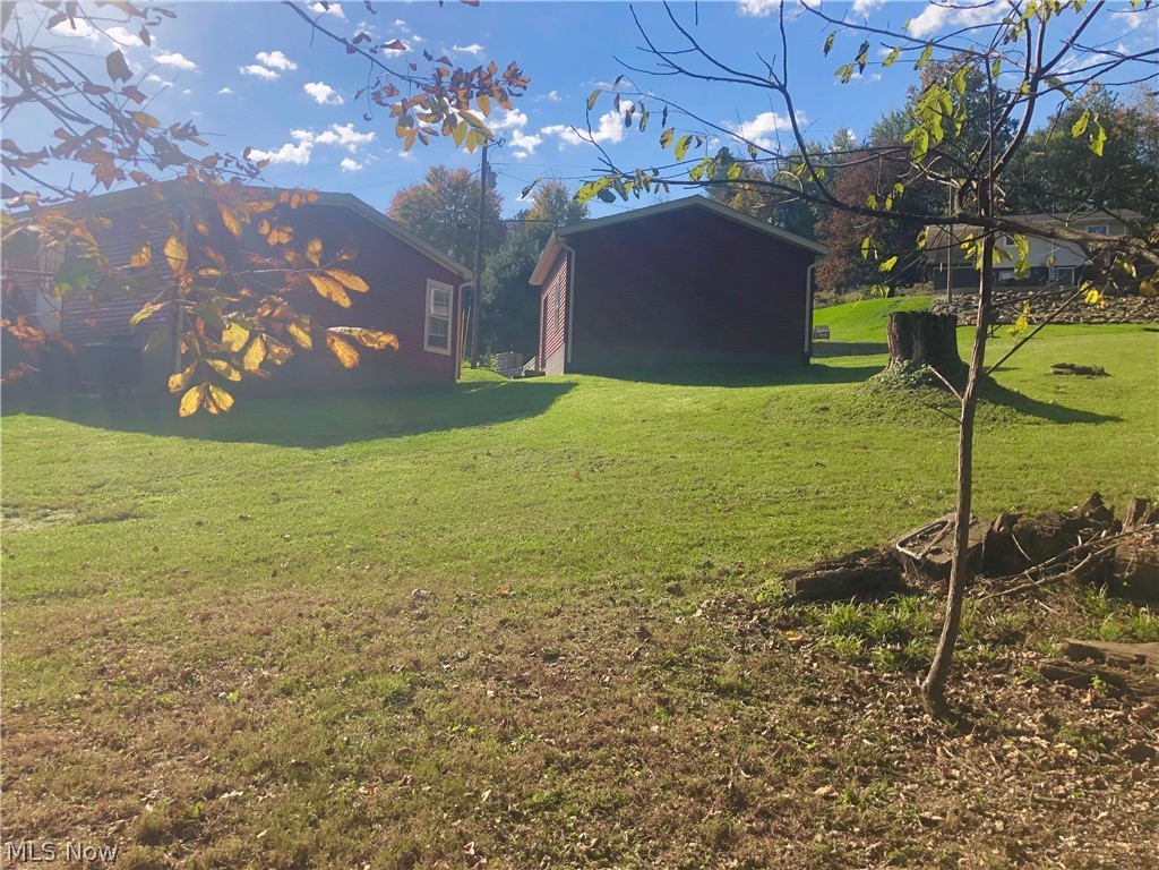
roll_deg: -1.8
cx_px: 580
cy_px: 435
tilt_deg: +3.0
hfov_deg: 63.4
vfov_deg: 49.7
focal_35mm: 28
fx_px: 937
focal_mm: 3.99
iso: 20
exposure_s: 1/1548
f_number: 1.8
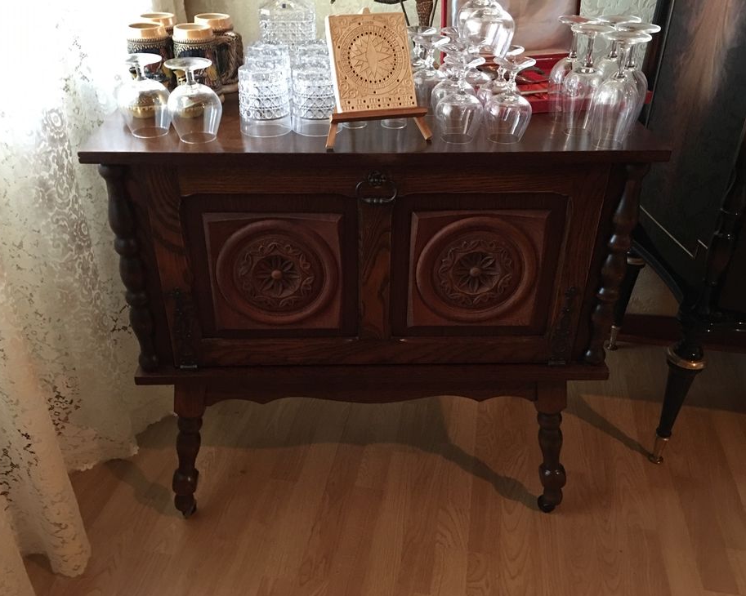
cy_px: 305
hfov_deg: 57.2
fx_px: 684
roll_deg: -0.4
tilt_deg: -30.3
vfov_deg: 47.1
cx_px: 372
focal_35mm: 31
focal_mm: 4.15
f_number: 2.2
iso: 160
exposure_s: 1/8
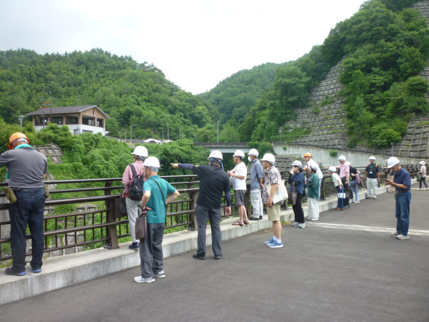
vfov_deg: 48.2
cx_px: 214
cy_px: 161
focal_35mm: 29
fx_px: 359
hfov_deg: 61.7
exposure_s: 1/160
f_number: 3.3
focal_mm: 5.2
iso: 80
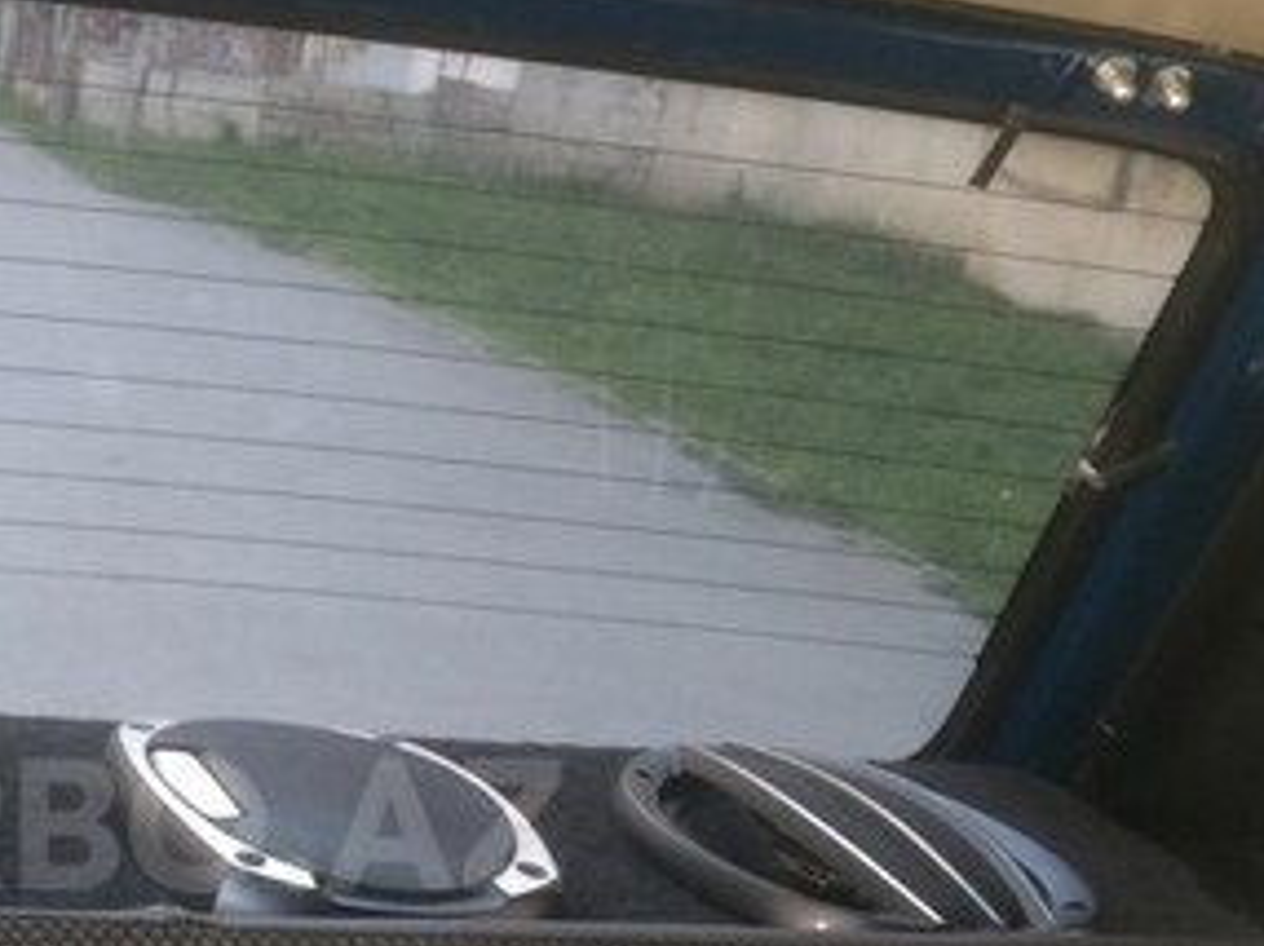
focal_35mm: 67
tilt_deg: -15.0
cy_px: 824
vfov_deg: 21.5
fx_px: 2444
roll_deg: -9.9
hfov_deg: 27.9
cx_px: 110
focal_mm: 4.15
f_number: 2.2
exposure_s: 1/33
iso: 100
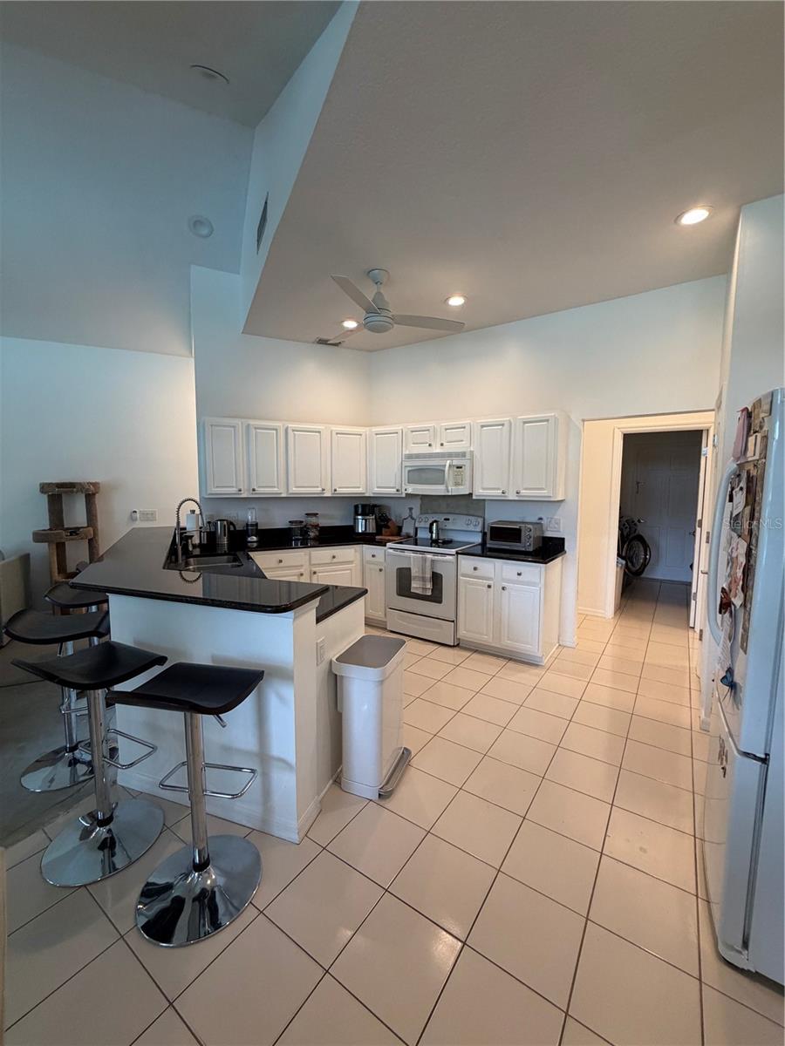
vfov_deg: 102.1
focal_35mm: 14
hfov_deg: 85.7
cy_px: 523
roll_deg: +0.0
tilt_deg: -4.8
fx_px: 423
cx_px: 392
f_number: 2.2
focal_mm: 2.22
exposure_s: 1/120
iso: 250
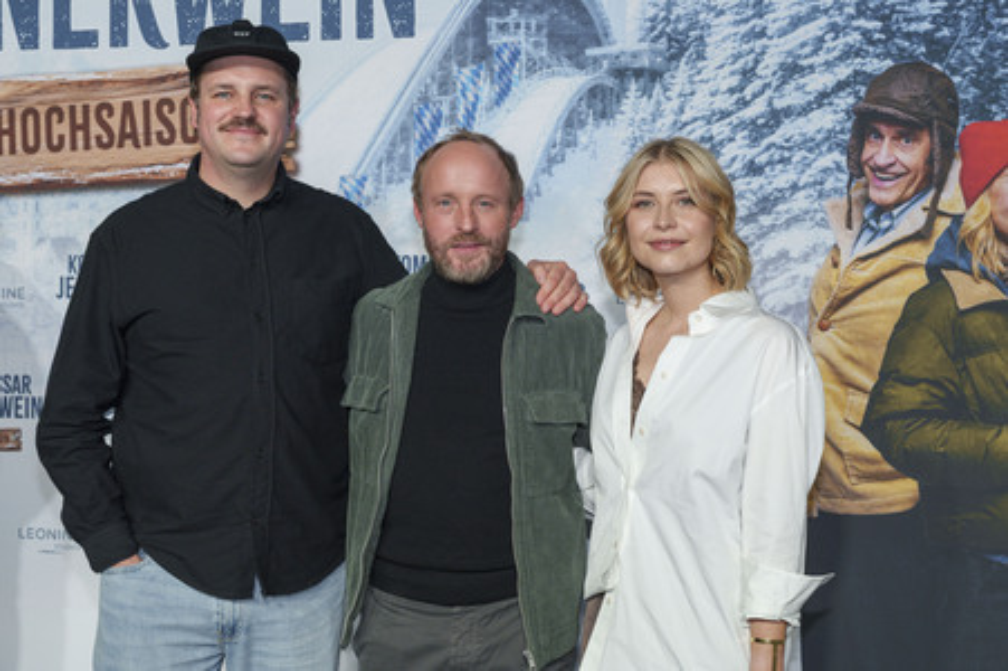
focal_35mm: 45
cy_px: 336
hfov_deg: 43.6
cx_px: 504
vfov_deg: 29.8
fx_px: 1259
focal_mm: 45
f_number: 5.6
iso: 800
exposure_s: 1/160
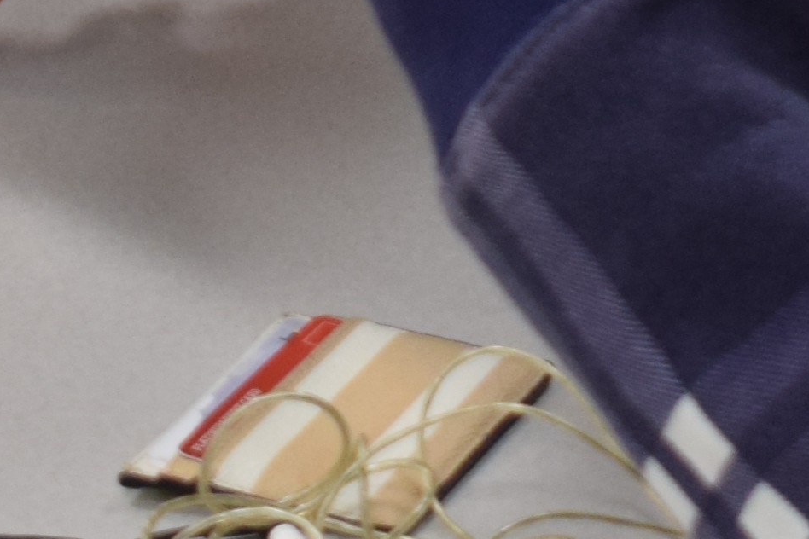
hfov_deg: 6.2
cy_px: -894
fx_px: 7464
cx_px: 851
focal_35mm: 332
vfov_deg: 4.0
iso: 400
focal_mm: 35
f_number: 4.5
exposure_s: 1/30
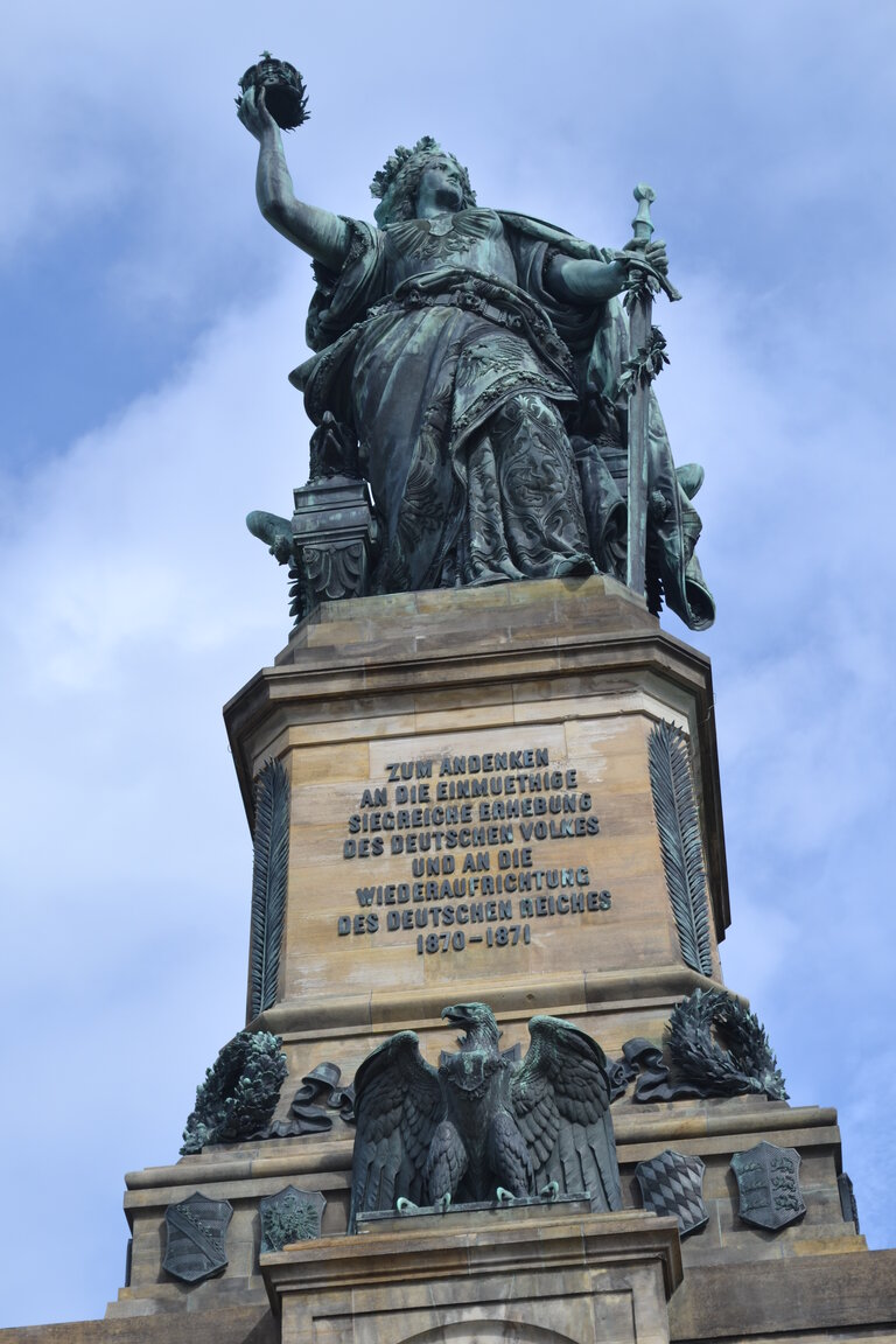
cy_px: 672
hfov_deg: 16.6
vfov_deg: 24.6
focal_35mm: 82
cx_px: 448
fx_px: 3080
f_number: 7.1
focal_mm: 55
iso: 100
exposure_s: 1/200
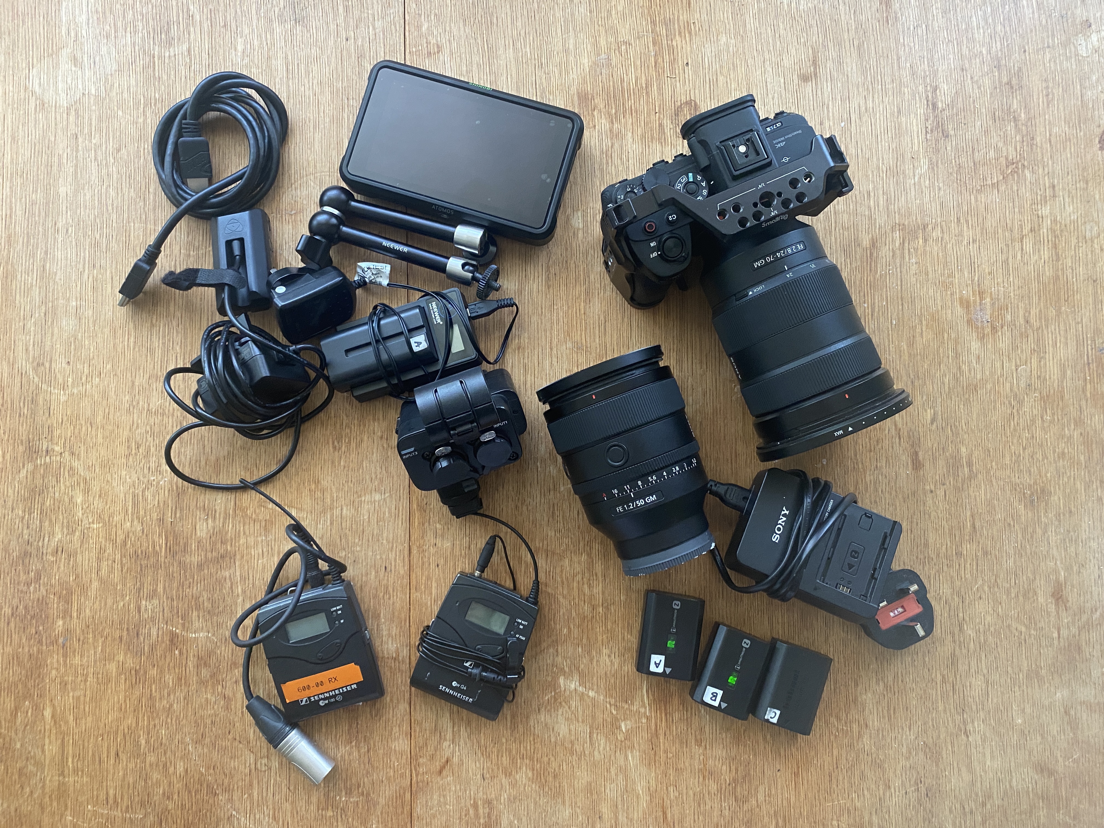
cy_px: 414
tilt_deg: -86.2
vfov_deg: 53.1
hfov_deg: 67.3
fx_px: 829
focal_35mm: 26
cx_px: 552
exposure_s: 1/60
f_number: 1.8
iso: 400
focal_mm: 4.25
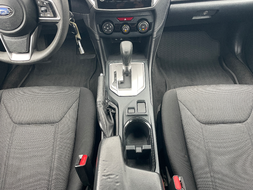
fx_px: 190
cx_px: 126
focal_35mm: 26
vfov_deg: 53.1
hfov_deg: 67.3
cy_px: 95
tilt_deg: -53.7
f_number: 1.6
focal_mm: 4.2
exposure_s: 1/60
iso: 160
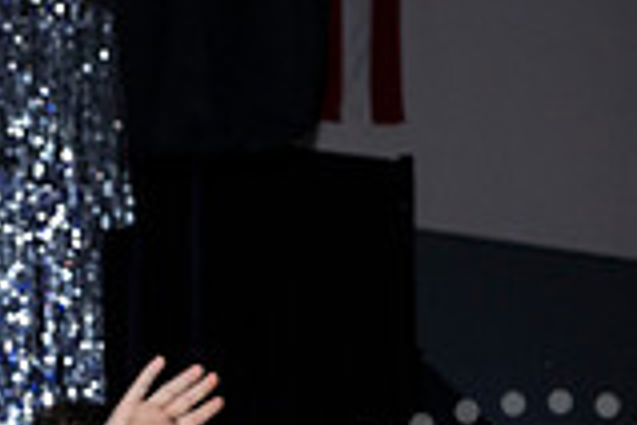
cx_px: 553
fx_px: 2229
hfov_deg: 16.1
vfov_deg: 10.3
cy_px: 768
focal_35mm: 126
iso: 1000
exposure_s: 1/160
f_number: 5.6
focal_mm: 34.5
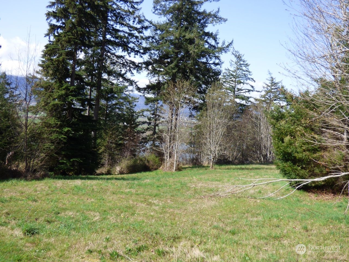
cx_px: 174
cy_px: 131
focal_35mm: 34
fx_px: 343
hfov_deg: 54.0
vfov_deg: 41.8
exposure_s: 1/500
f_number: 3.4
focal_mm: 5.97
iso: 100
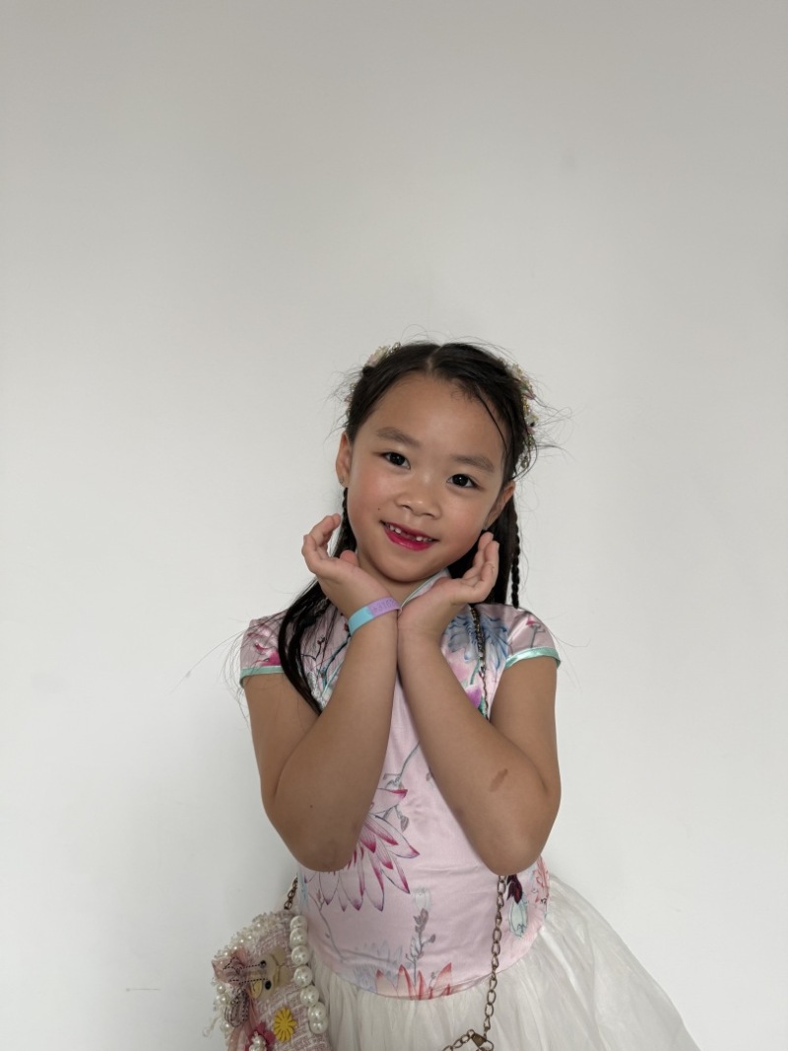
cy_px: 526
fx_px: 729
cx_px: 394
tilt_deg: -1.0
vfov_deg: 71.6
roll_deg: -0.4
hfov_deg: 56.8
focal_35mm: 24
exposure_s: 1/50
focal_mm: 6.76
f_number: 1.78
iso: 125
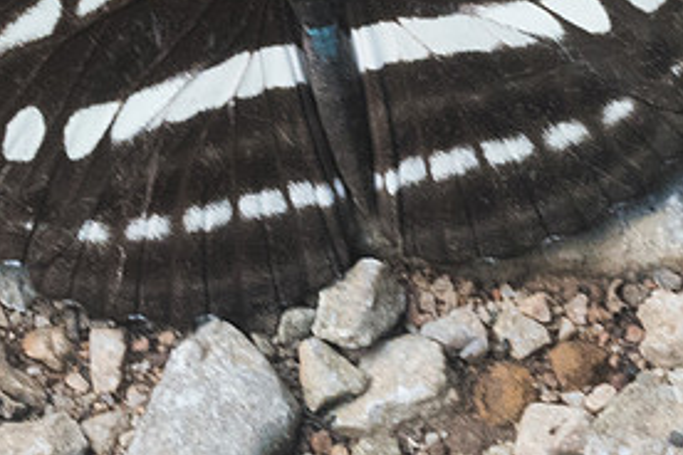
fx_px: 24491
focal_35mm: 1291
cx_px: 380
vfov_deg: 1.1
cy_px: 59
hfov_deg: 1.6
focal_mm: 150
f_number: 10
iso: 1000
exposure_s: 1/200
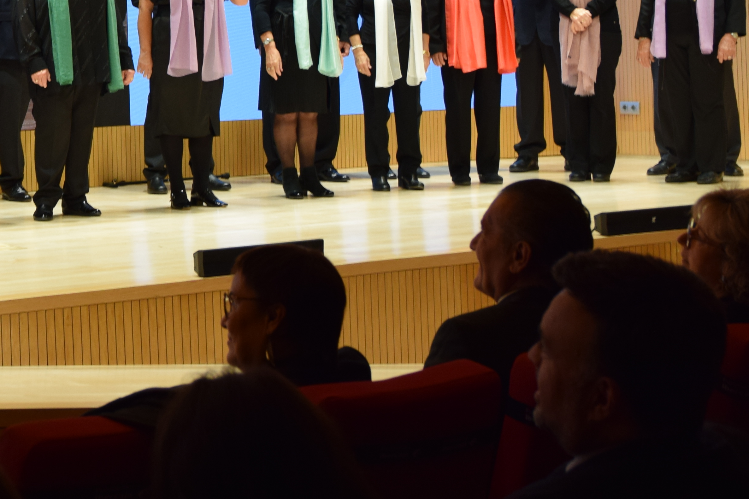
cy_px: -40
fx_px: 1893
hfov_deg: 21.5
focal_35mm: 91
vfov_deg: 14.7
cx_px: -32
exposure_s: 1/80
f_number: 4.5
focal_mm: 24
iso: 400
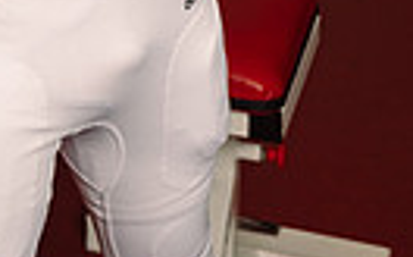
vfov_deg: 8.5
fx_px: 1528
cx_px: 50
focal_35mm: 136
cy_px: -420
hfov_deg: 15.2
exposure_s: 1/250
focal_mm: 39
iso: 250
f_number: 6.3
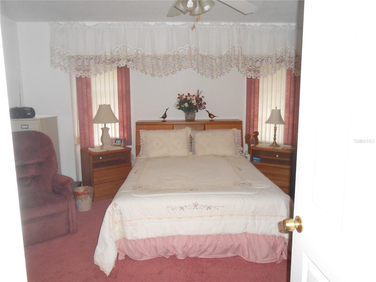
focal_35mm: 26
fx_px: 282
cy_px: 141
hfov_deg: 67.3
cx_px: 188
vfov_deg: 53.1
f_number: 3.5
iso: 500
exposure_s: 1/25
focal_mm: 4.6
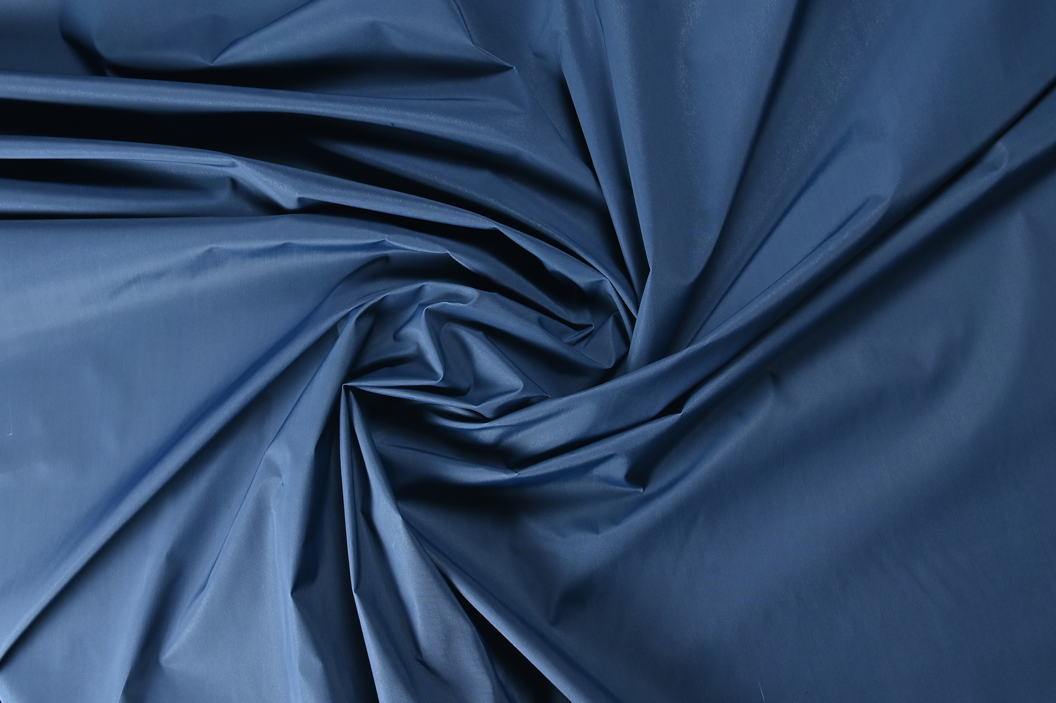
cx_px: 528
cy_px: 352
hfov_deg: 73.8
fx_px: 704
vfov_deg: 53.1
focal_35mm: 24
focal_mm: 24
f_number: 9
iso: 320
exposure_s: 1/250
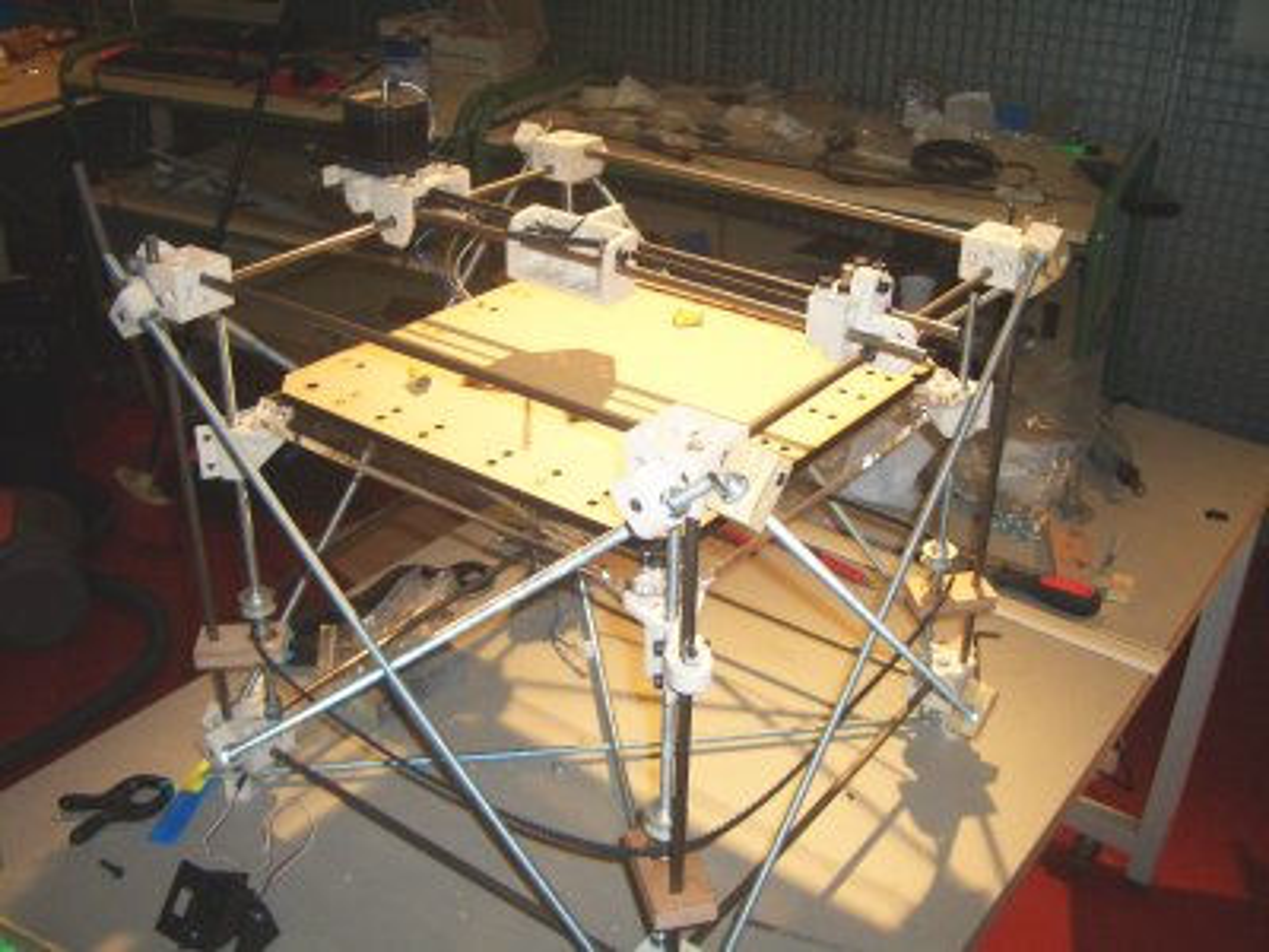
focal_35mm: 35
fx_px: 1283
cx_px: 634
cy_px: 476
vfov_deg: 40.7
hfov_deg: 52.6
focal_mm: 5.8
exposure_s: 1/60
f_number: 2.6
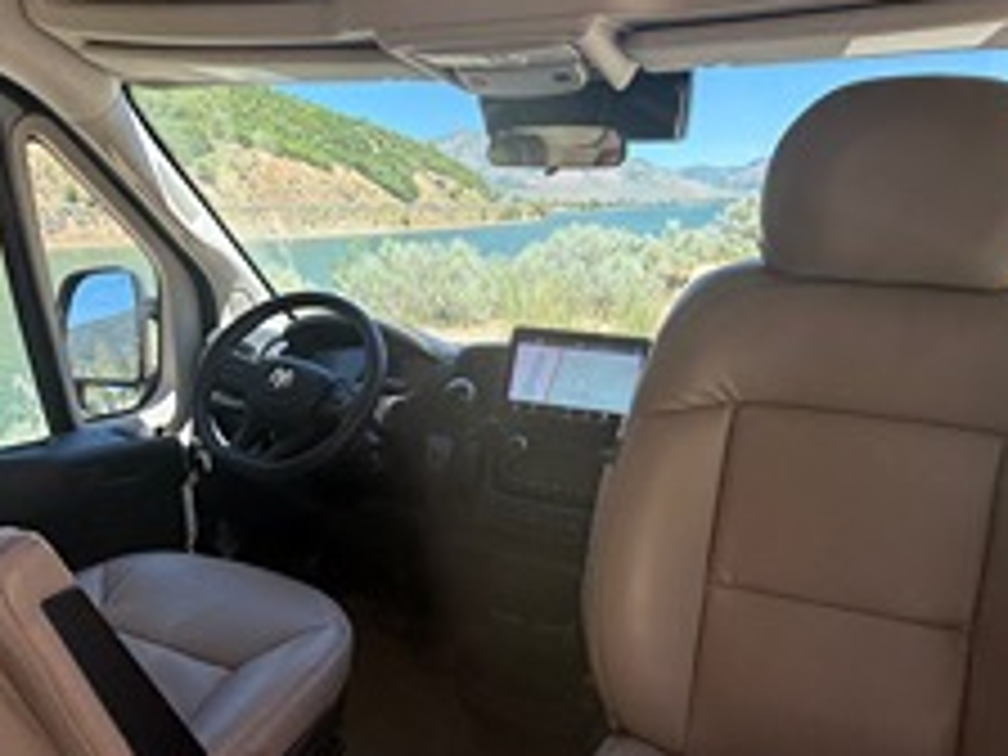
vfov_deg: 54.8
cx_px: 454
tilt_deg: -15.5
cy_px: 400
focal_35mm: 25
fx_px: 728
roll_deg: +3.5
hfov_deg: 69.2
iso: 50
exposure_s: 1/313
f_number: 2.2
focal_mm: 2.22
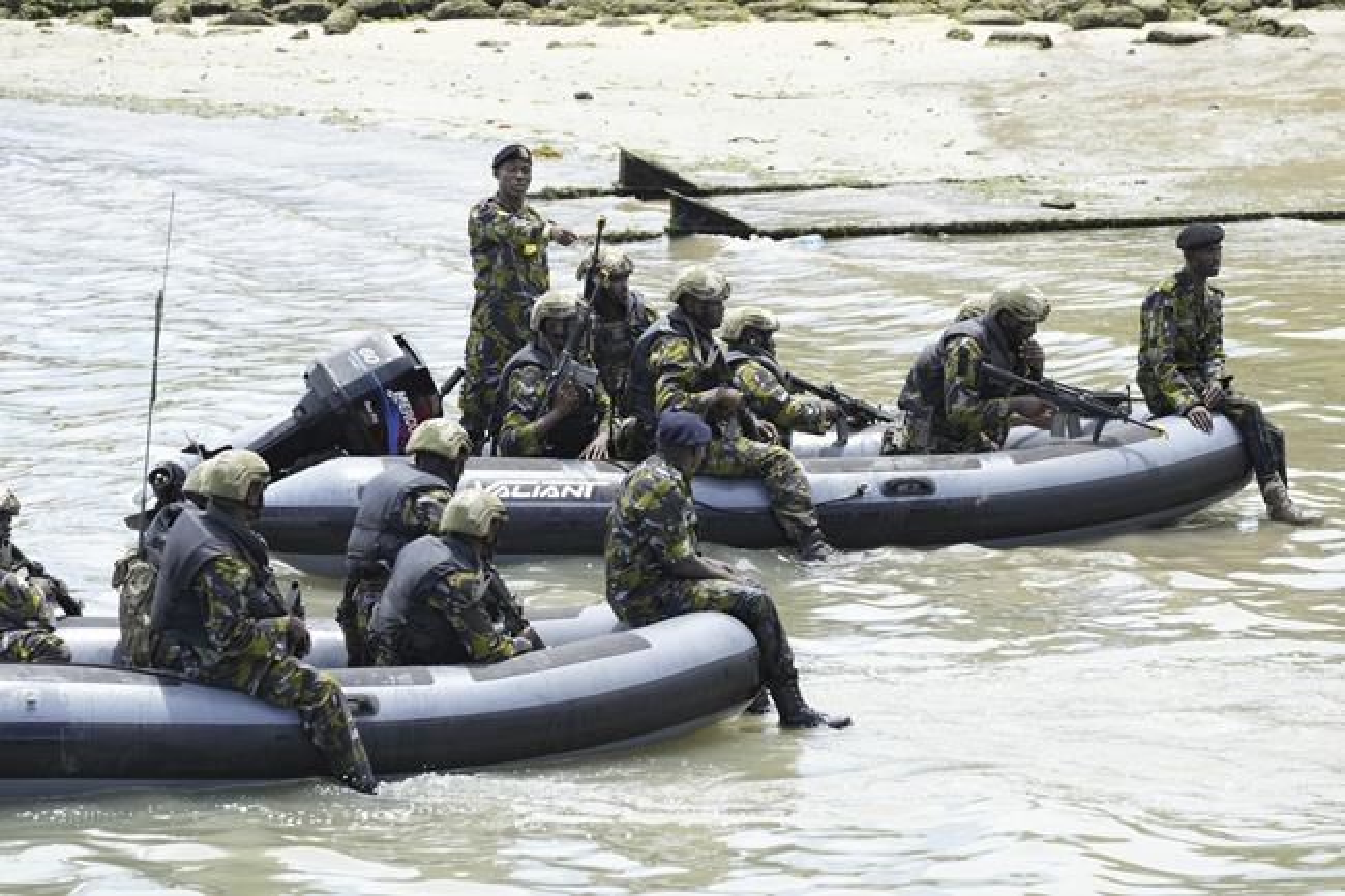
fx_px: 8777
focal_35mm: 235
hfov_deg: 8.8
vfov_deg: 5.8
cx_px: 672
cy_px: 448
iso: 1250
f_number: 9
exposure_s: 1/1000
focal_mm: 235
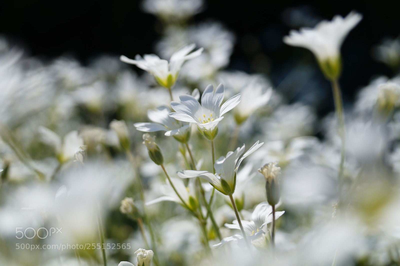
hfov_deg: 24.6
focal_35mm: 82
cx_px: 200
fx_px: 916
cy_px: 133
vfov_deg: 16.5
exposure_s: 1/1000
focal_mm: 55
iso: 100
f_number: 5.6
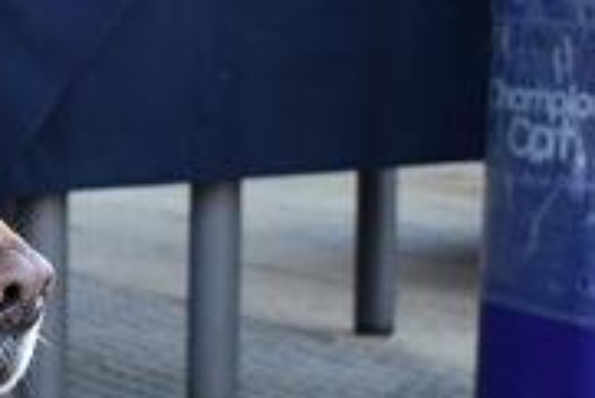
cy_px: 289
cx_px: -312
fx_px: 2299
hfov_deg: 13.8
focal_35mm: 139
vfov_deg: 9.9
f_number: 5.6
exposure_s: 1/125
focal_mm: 28
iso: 360
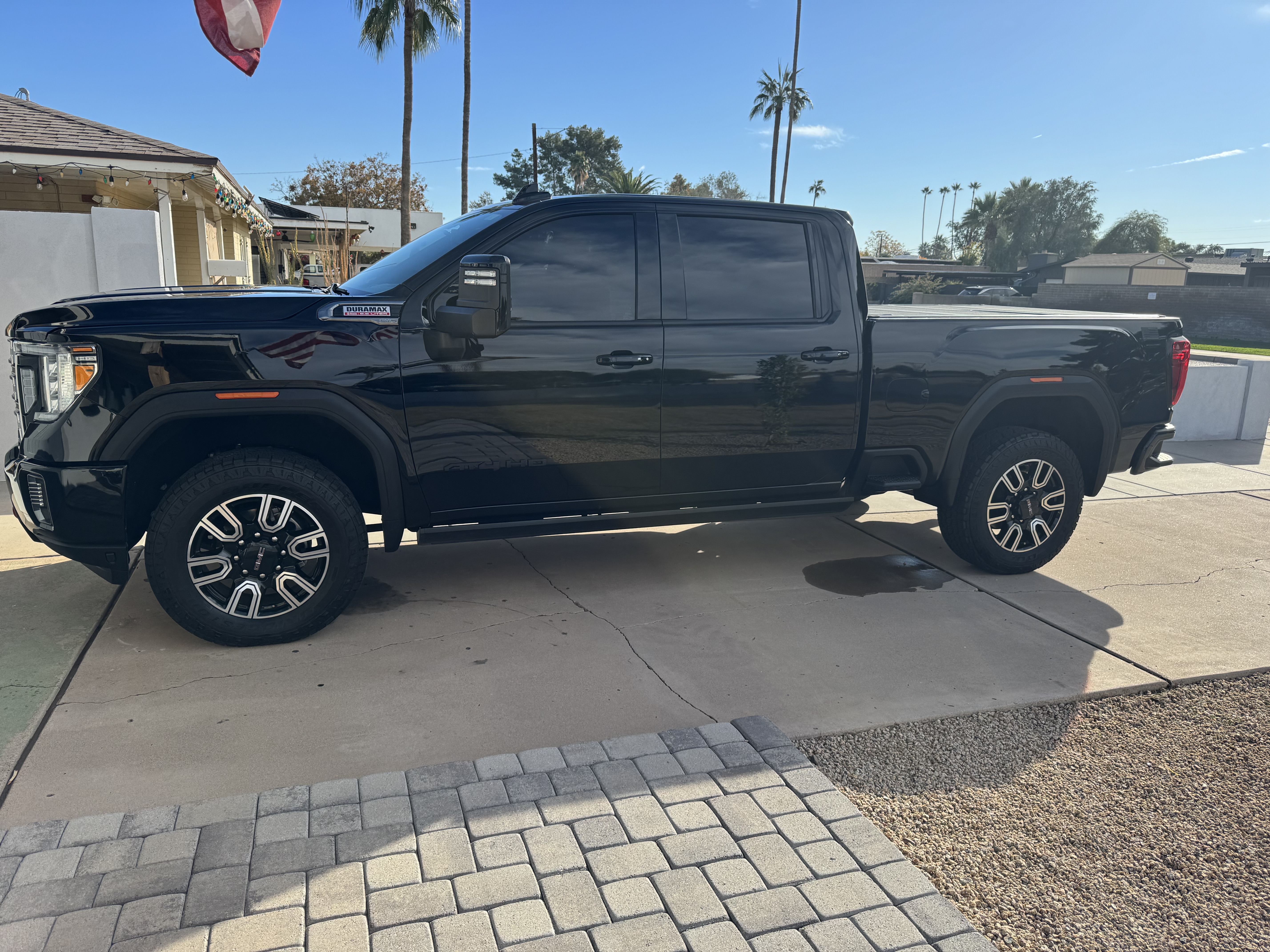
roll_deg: -1.6
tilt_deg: -13.8
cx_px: 635
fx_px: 881
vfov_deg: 56.8
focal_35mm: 24
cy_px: 476
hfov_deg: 71.6
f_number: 1.78
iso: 80
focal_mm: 6.76
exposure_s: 1/2415
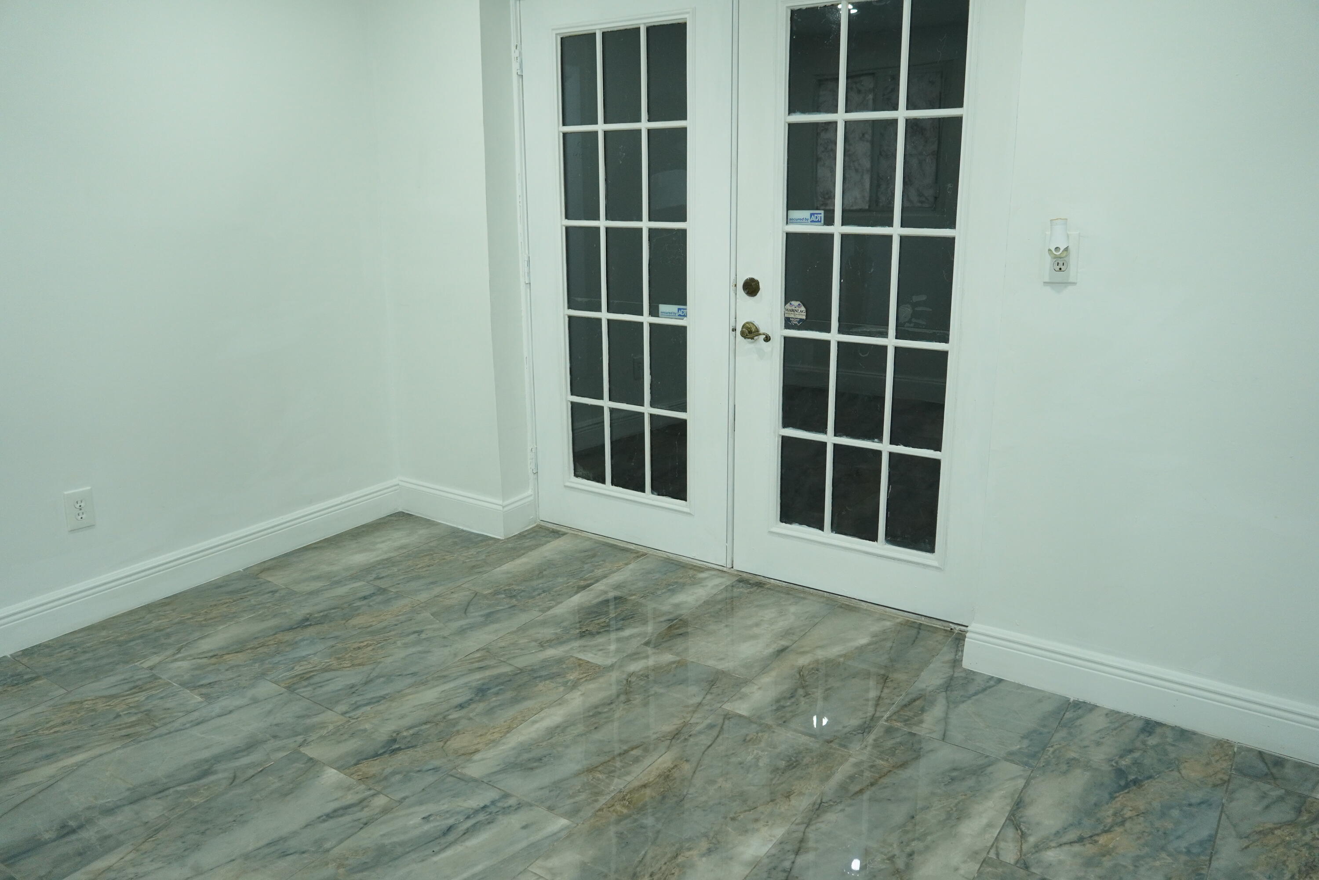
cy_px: 440
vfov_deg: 47.9
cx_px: 660
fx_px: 989
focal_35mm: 27
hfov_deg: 67.4
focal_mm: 18
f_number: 3.5
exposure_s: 1/100
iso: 800
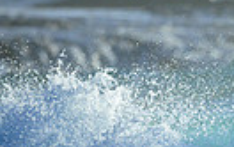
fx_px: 22812
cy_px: 190
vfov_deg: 0.4
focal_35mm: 3571
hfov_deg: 0.6
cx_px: 372
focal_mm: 800
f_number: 6.3
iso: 320
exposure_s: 1/2500
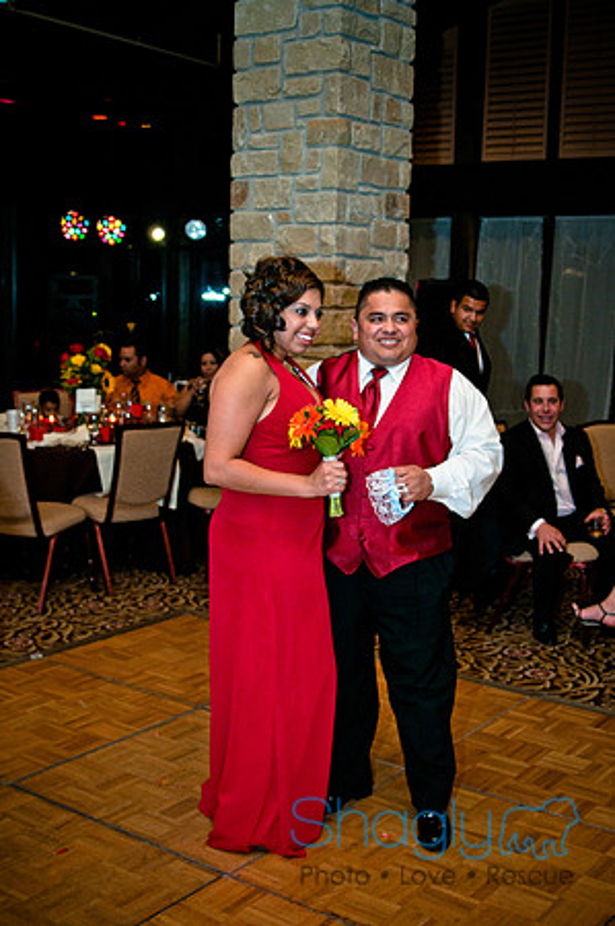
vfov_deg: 46.4
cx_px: 308
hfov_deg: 31.8
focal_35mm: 42
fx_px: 1079
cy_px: 463
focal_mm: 28
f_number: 3.2
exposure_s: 1/160
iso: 400
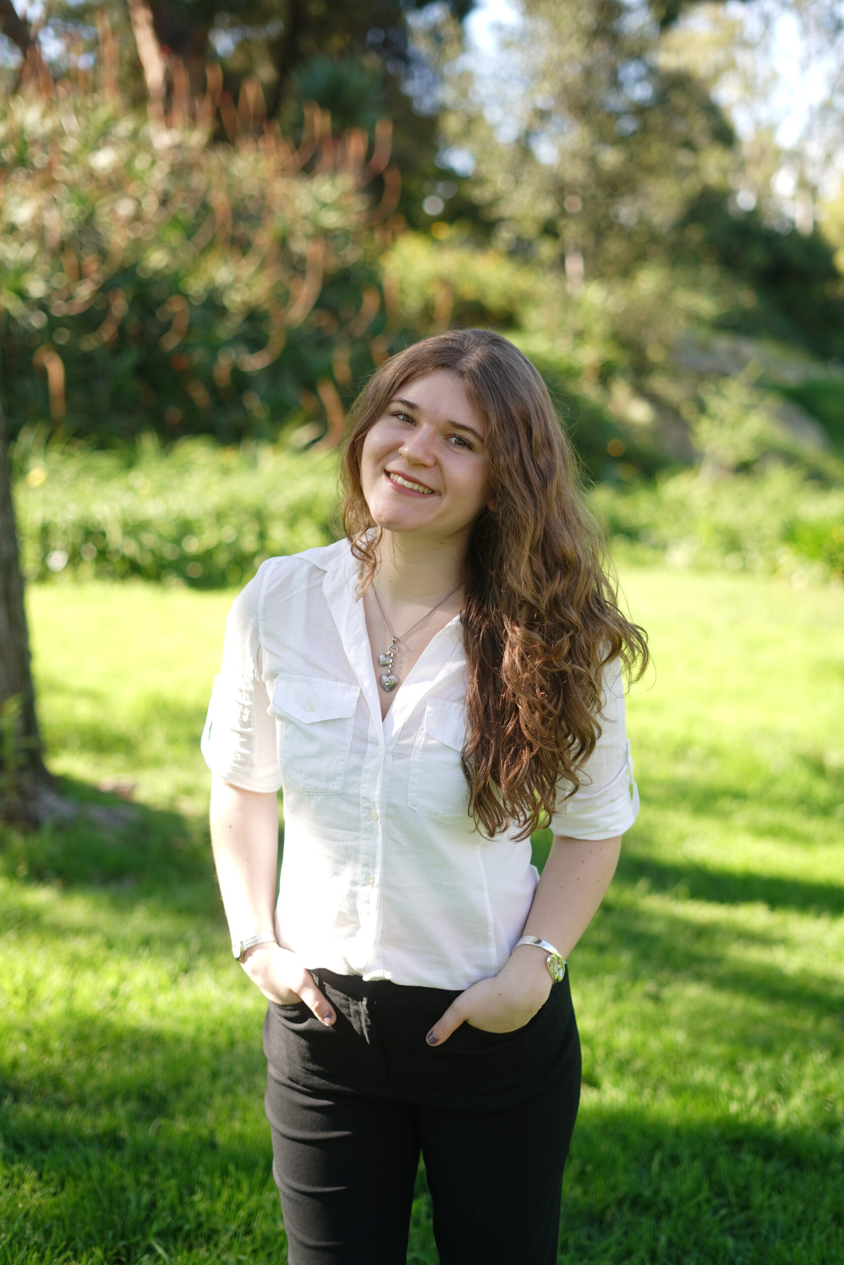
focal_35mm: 50
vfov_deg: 39.6
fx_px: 1758
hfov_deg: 27.0
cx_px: 422
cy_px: 632
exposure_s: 1/320
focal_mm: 50
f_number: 2.2
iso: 64
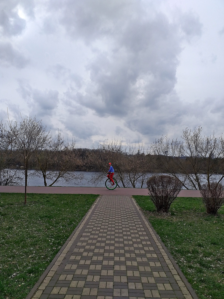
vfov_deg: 67.3
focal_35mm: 26
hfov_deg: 53.1
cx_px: 112
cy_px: 150
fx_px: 224
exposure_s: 1/1021
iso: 40
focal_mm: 3.6
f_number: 1.9
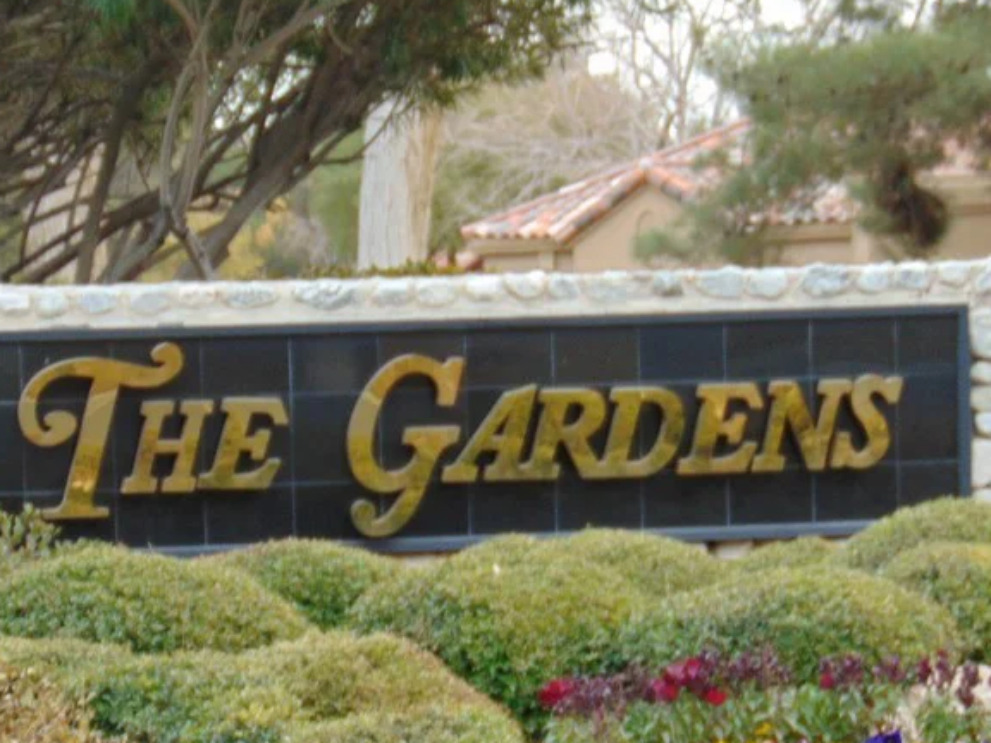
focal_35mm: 192
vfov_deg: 7.7
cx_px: 502
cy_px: 528
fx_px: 5497
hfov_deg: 10.3
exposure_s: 1/125
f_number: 3.9
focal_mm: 19.4
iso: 100
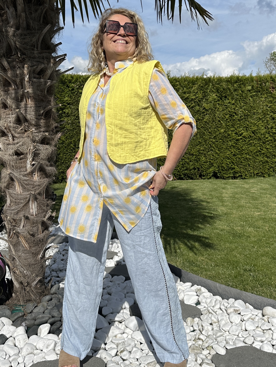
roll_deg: +0.4
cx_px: 138
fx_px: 255
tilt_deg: -1.0
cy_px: 184
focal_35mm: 24
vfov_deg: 71.6
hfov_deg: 56.8
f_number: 1.78
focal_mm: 6.86
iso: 80
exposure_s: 1/9709
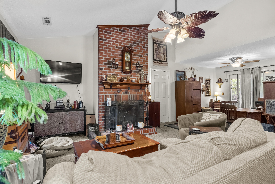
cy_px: 92
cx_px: 138
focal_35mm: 18
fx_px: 137
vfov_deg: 67.4
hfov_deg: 90.0
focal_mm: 18
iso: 640
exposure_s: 2.5
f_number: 8
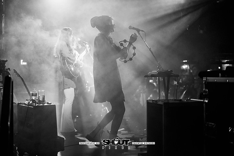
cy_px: 78
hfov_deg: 39.6
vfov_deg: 27.0
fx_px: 325
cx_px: 117
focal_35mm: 50
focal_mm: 50
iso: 640
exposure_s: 1/250
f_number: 1.8
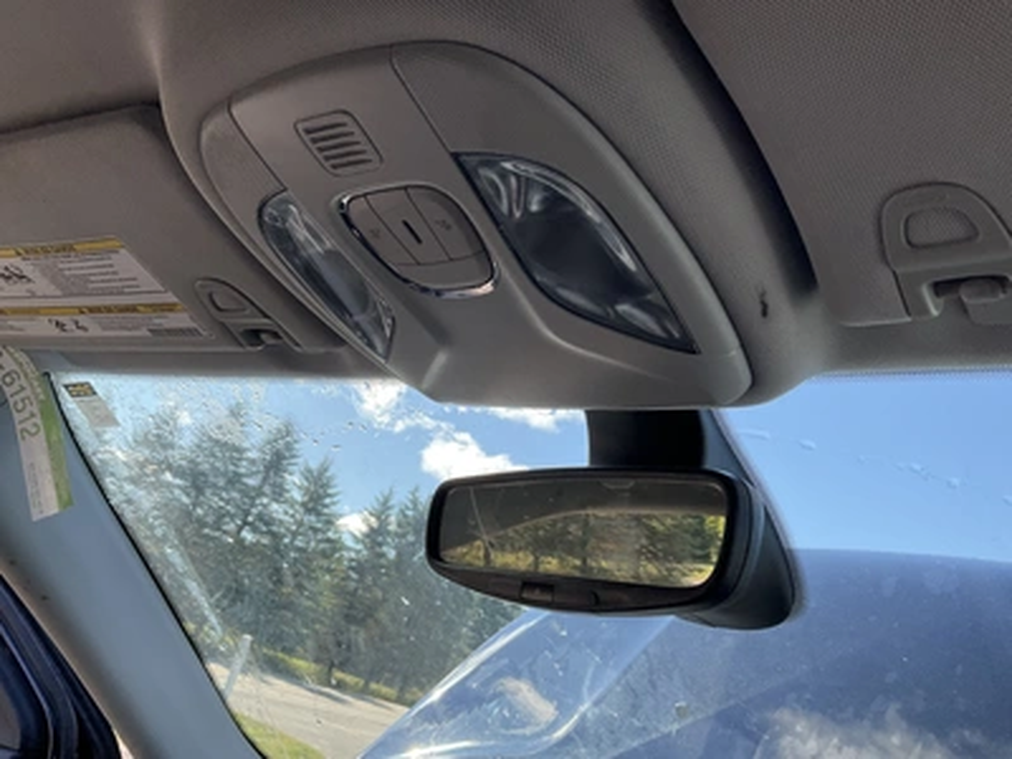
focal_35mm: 29
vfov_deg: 48.2
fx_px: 848
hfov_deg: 61.7
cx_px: 506
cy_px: 380
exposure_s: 1/412
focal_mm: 3
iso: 25
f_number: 1.8
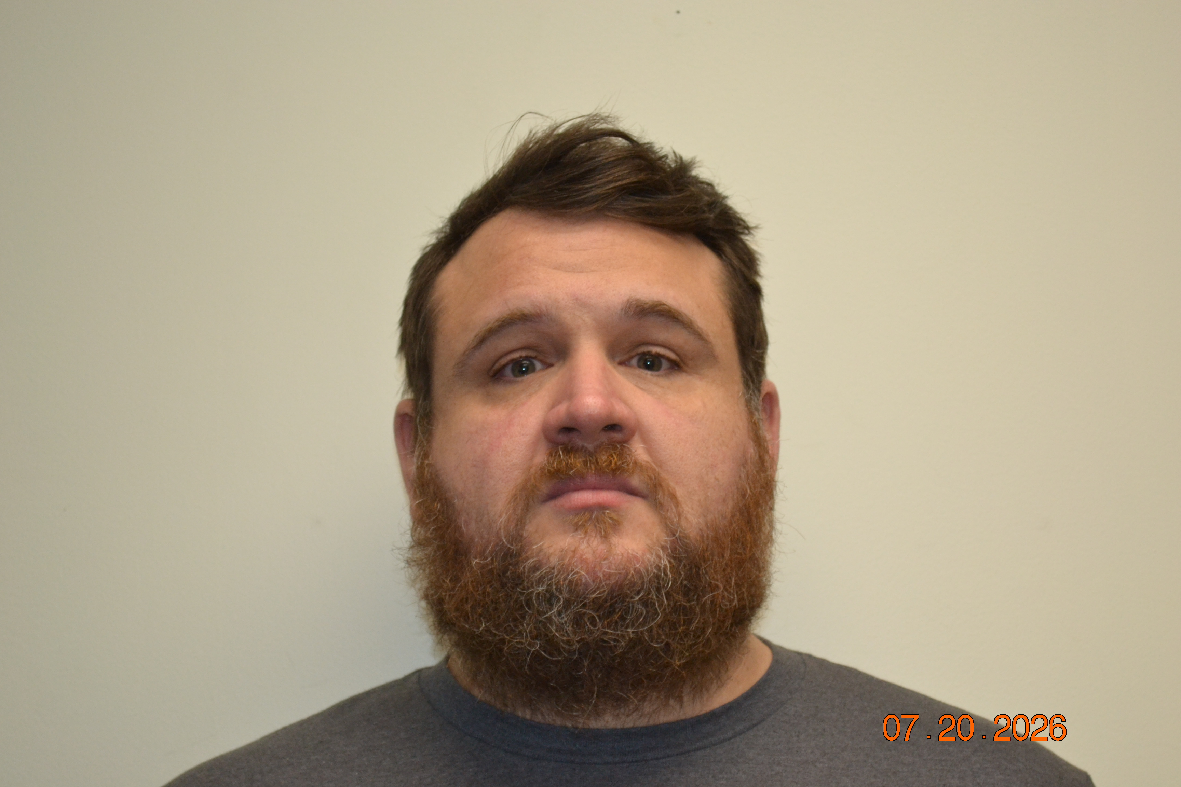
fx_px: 2706
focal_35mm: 82
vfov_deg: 16.6
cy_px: 394
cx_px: 590
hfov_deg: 24.6
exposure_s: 1/60
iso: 1250
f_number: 5.6
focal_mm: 55
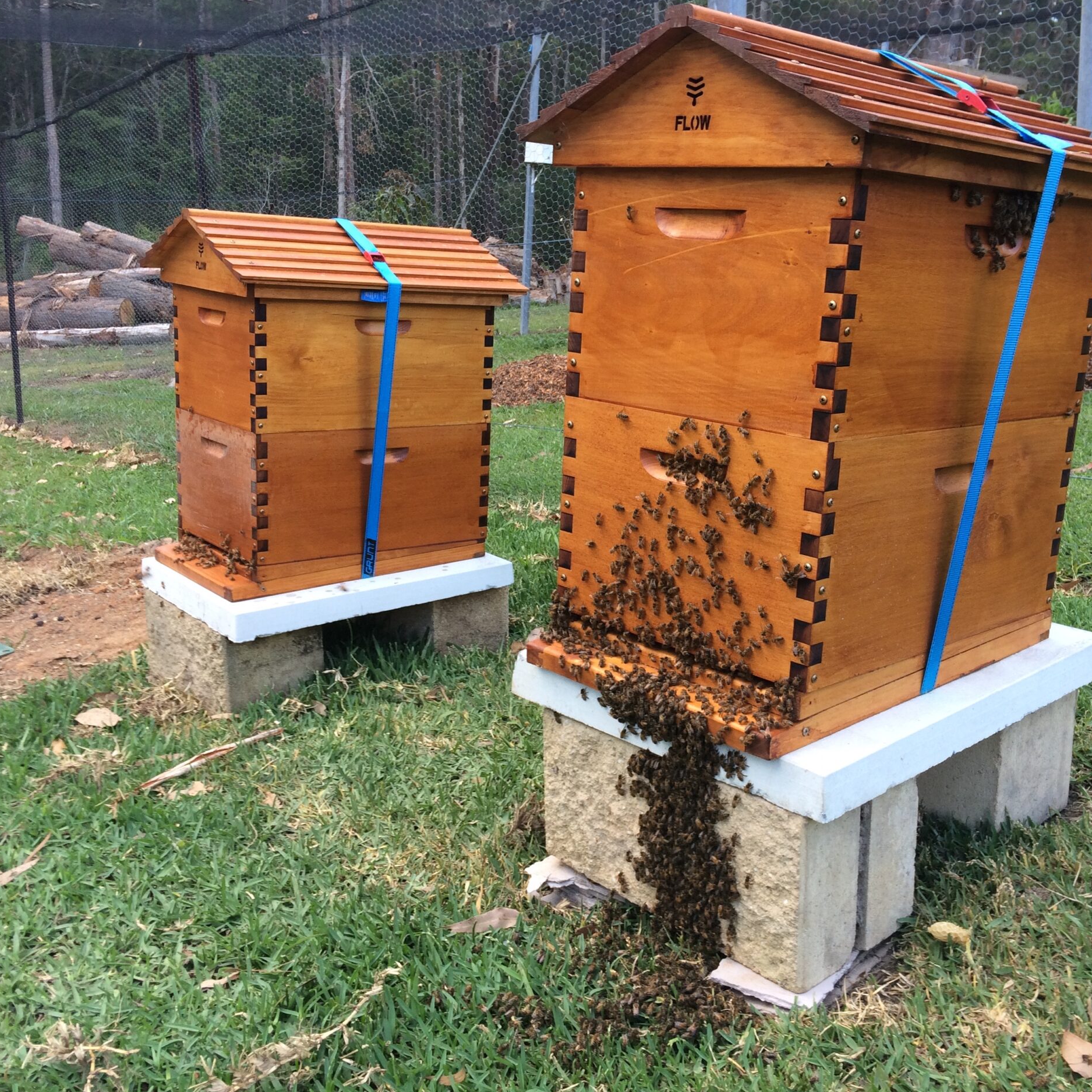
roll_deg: -2.6
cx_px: 639
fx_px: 1249
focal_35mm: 35
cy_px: 536
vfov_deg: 47.2
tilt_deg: -16.3
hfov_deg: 47.0
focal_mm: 4.15
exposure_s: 1/115
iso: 32
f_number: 2.2
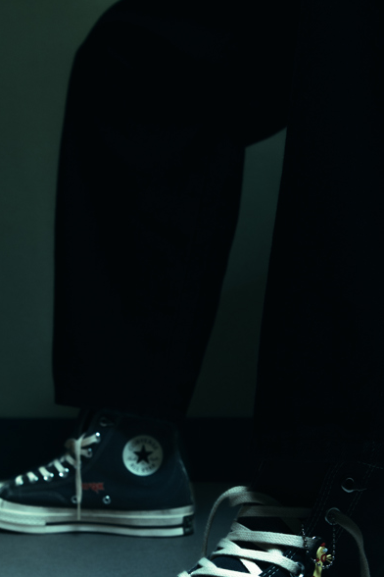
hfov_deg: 21.8
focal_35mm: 62
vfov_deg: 31.8
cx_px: 246
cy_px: 437
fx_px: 992
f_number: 4
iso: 800
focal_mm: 38
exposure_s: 1/125
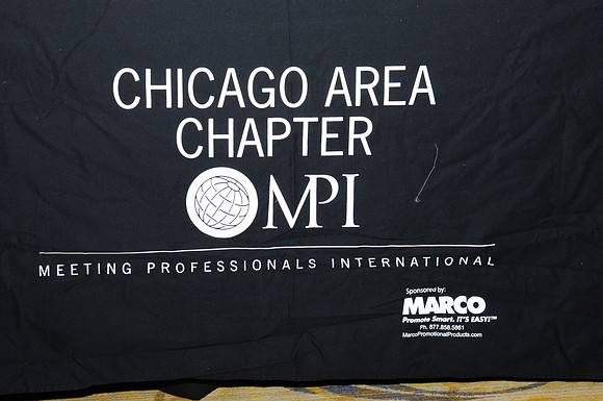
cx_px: 302
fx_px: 953
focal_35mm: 57
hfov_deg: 35.1
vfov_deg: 23.7
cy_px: 200
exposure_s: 1/60
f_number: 7.1
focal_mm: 38
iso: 1600
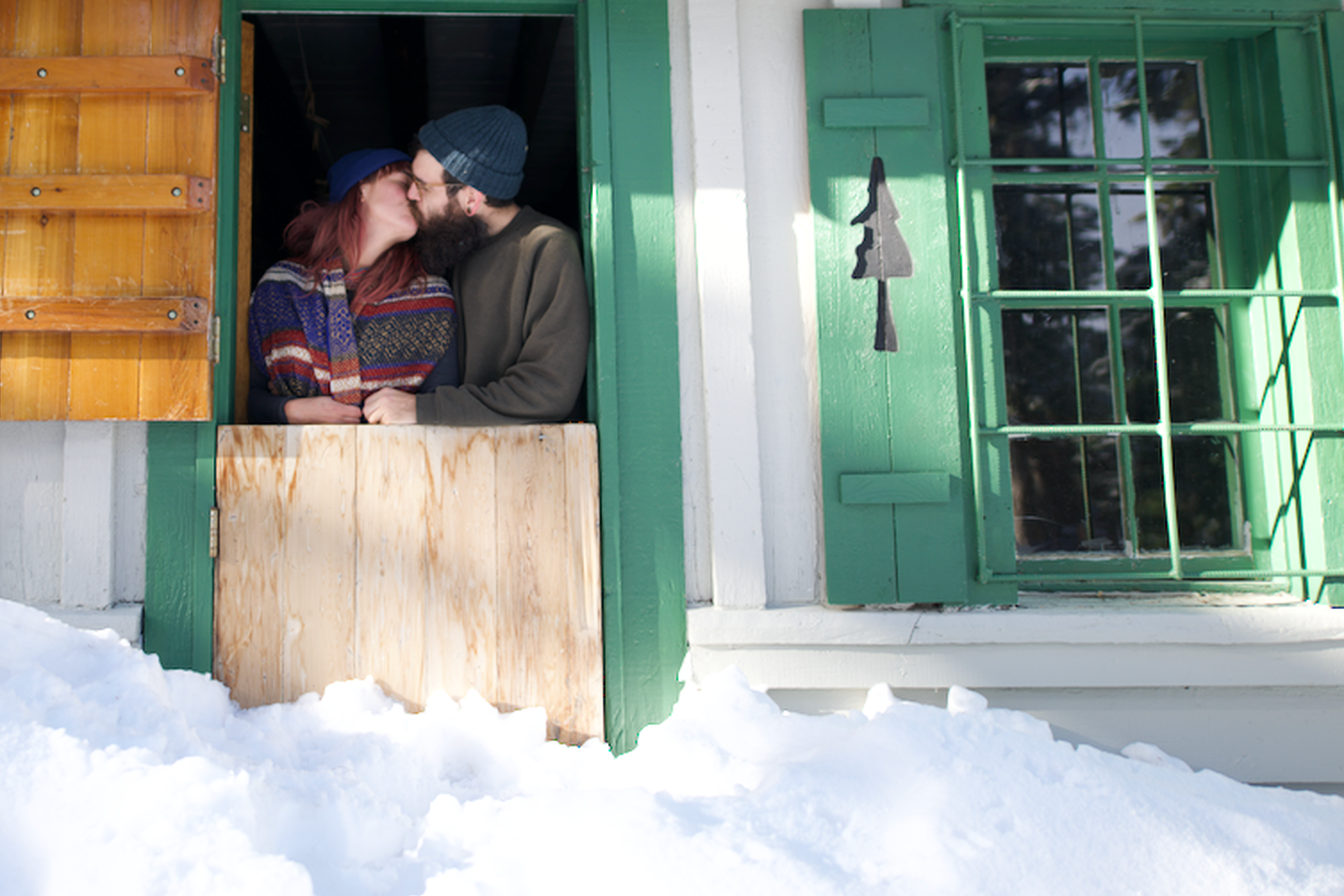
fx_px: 1269
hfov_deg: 54.9
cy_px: 302
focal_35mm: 34
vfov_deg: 38.5
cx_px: 471
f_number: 1.4
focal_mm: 20
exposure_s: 1/400
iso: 64
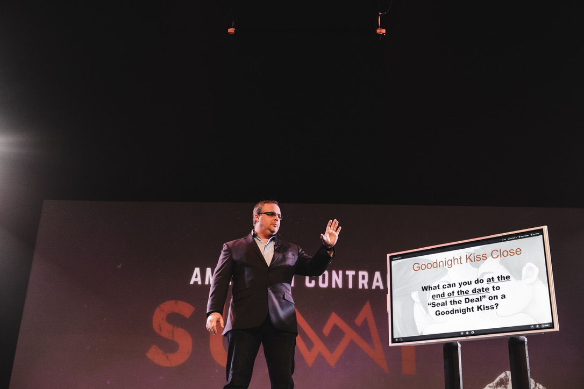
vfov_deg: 31.9
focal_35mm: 42
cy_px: 194
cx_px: 292
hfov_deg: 46.4
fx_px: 681
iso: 800
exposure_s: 1/160
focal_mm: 28
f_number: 3.2
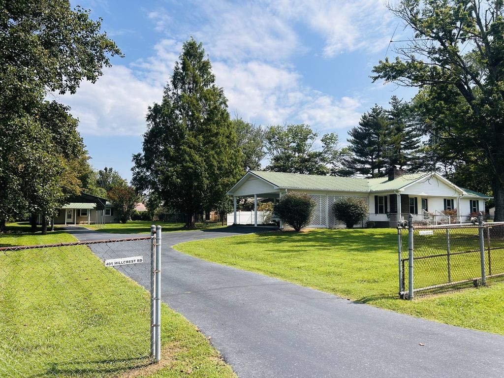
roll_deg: -0.1
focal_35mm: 26
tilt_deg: +3.9
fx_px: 379
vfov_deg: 53.1
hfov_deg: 67.3
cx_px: 252
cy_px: 189
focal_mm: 5.7
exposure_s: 1/4444
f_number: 1.5
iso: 50
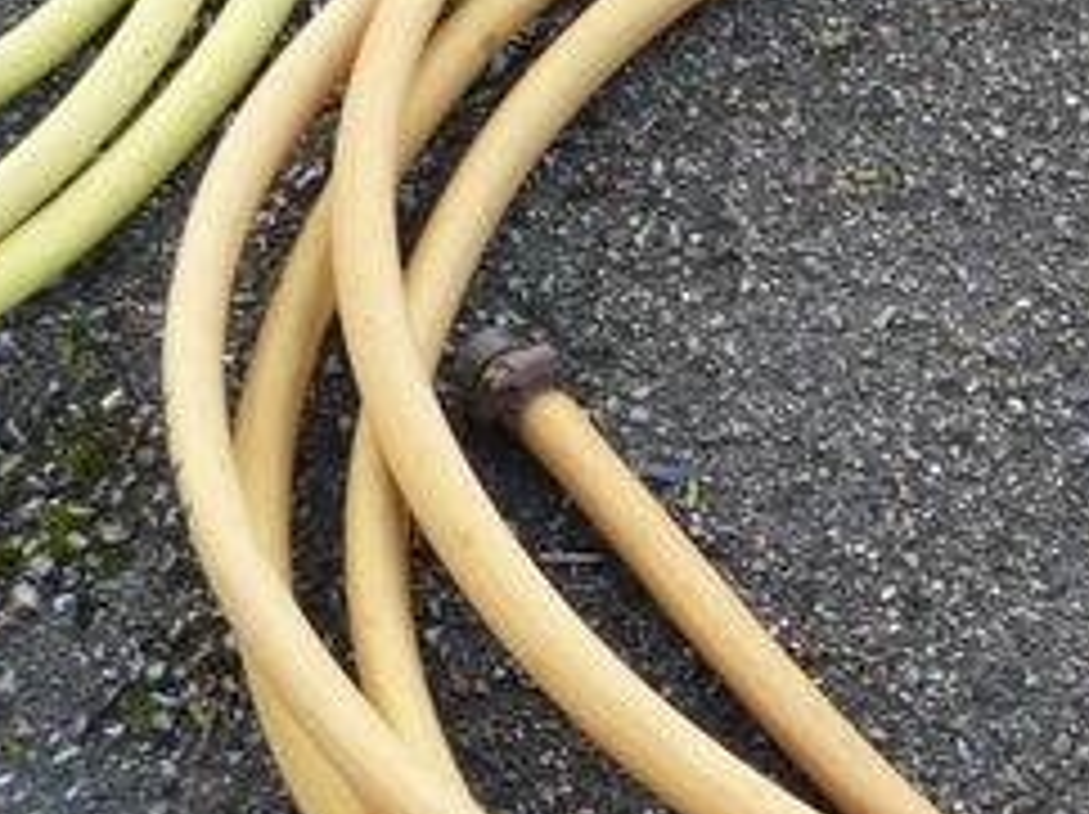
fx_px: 3897
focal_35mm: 124
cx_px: 1102
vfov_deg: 11.8
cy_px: -18
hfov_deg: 15.6
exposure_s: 1/80
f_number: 3.3
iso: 100
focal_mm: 5.2
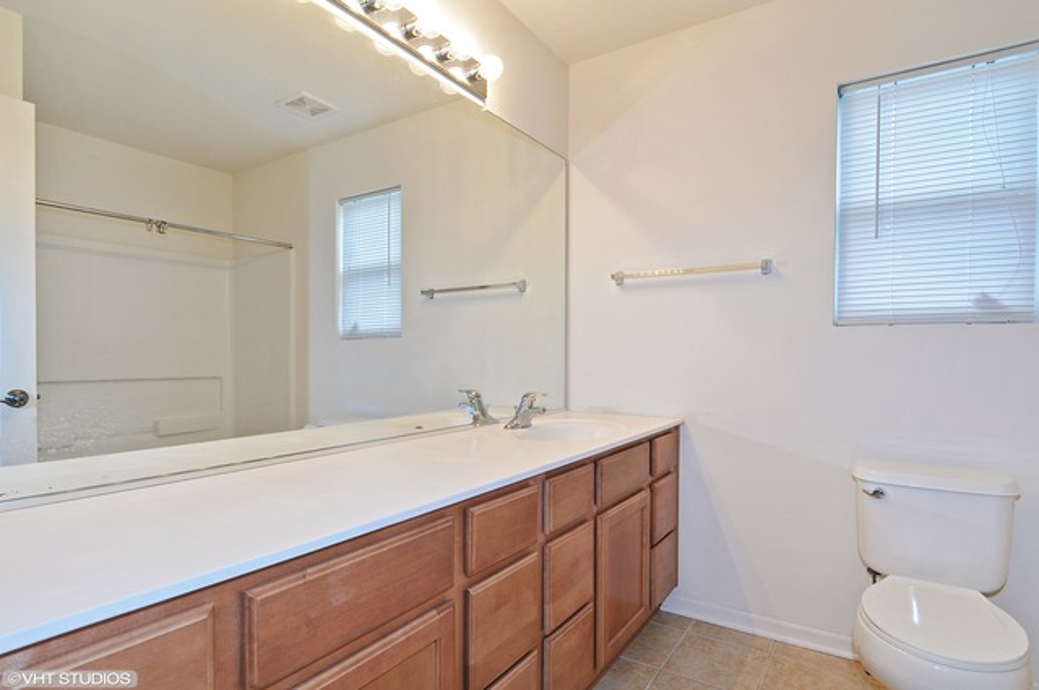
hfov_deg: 90.1
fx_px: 519
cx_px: 520
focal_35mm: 18
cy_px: 345
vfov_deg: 67.2
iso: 200
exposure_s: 1/10
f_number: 8
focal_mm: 12
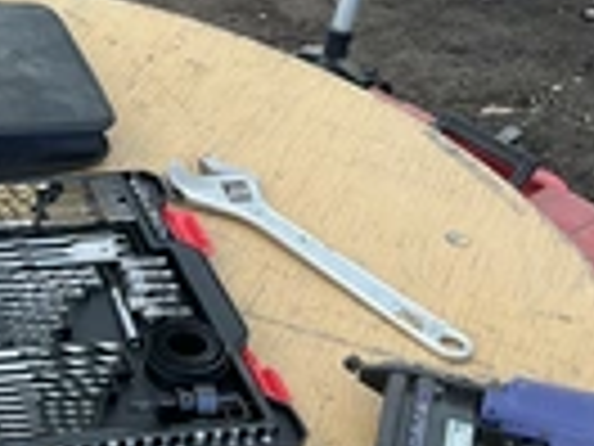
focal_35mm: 88
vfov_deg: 16.8
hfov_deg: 21.1
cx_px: -72
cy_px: 167
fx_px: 1510
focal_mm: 3
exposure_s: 1/122
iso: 40
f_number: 1.8
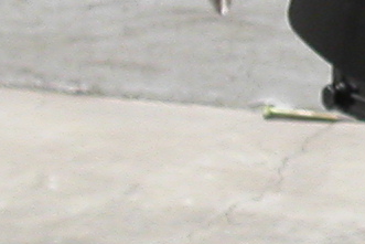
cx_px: 750
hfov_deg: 7.3
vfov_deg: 5.1
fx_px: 2749
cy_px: -66
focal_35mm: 271
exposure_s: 1/45
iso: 100
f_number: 3.5
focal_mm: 7.8
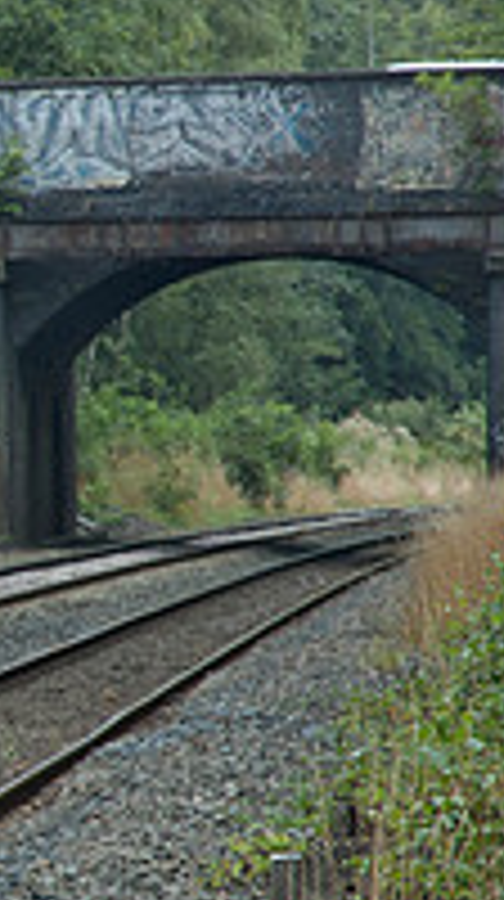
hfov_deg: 3.7
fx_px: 7605
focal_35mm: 319
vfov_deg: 6.8
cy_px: 504
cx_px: -734
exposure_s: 1/200
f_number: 4.5
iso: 400
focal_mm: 70
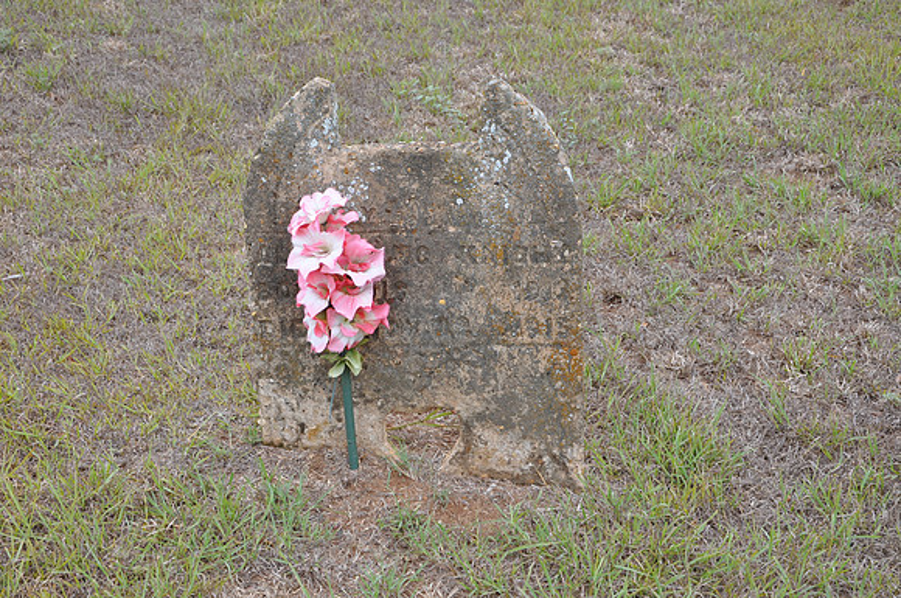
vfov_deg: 21.5
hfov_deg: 31.9
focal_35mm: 63
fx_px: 1575
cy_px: 299
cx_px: 450
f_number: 9
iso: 200
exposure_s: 1/80
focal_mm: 42
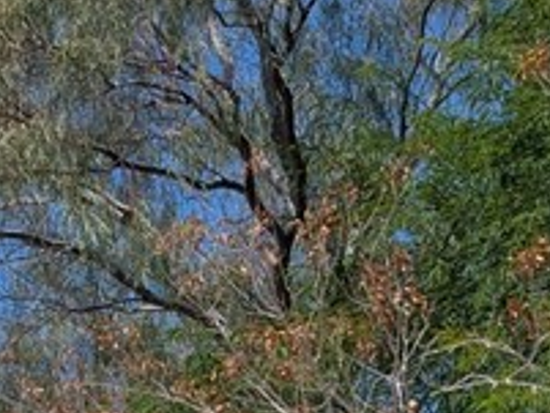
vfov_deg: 10.3
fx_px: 1940
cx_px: -445
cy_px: 1037
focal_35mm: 122
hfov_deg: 14.2
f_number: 1.68
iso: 21
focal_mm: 6.9
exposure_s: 1/1126
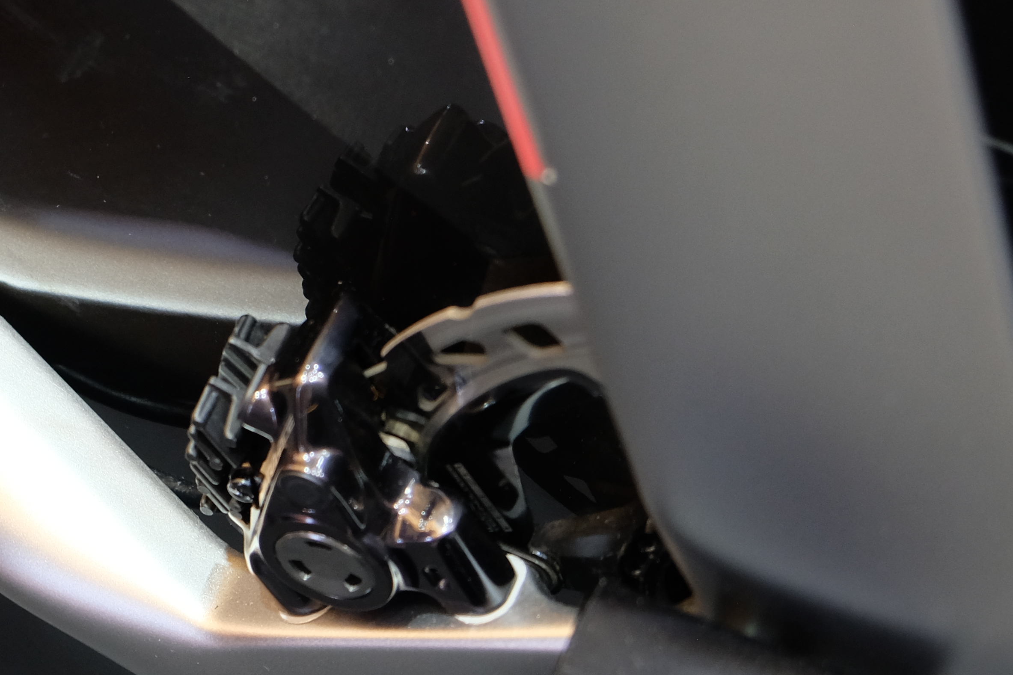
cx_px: -202
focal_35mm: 109
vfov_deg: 12.5
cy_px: 153
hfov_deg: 17.8
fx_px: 3067
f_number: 4
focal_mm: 28.9
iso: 800
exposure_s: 1/30
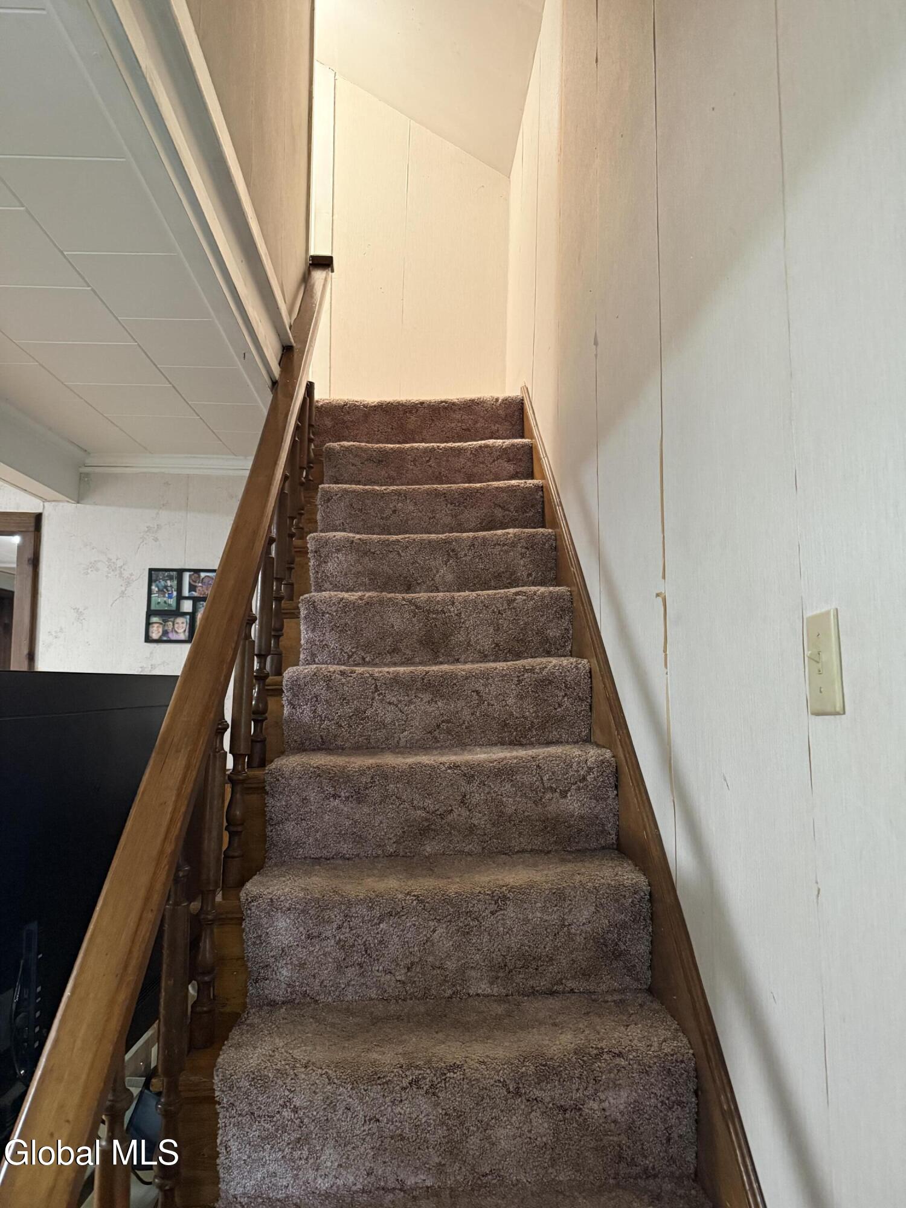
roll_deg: -2.6
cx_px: 453
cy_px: 604
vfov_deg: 71.6
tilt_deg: +5.6
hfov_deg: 56.8
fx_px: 838
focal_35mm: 24
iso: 800
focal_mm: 6.76
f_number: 1.78
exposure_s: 1/60
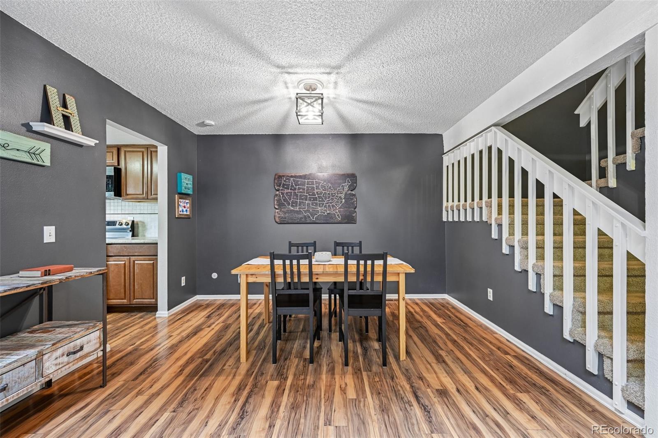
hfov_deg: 104.3
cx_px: 329
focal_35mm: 14
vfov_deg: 81.2
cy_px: 219
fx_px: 256
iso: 400
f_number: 9
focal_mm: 14
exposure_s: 1/2.5
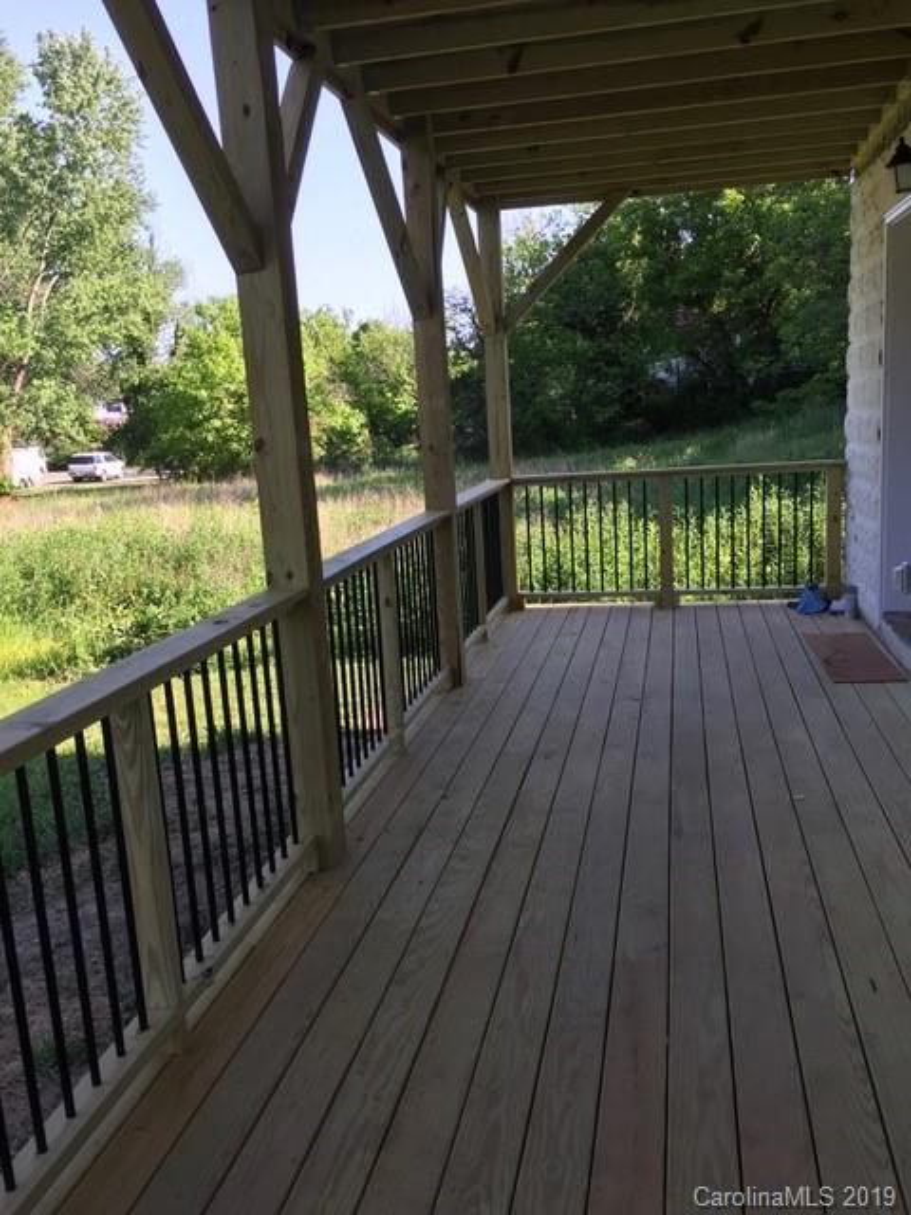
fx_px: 1018
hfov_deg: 48.2
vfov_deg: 61.7
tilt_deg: -11.6
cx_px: 456
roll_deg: +3.1
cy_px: 608
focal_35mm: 29
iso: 32
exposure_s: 1/324
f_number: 2.2
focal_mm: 4.15
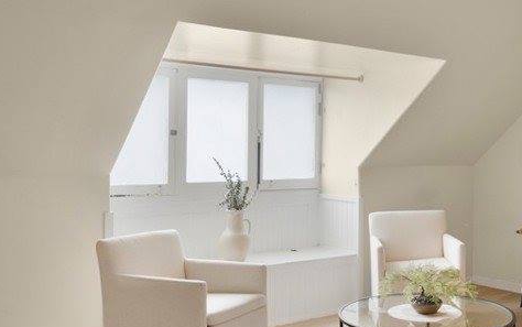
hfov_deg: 44.3
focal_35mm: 44
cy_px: 165
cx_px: 365
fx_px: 626
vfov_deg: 29.3
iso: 640
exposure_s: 1/10
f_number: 7.1
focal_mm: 20
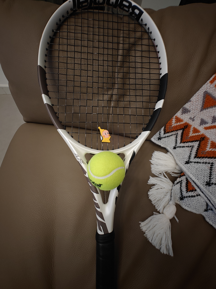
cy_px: 144
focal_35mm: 14
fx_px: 116
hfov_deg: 85.7
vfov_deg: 102.1
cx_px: 108
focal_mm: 2.62
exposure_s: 1/39
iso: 500
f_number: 2.2
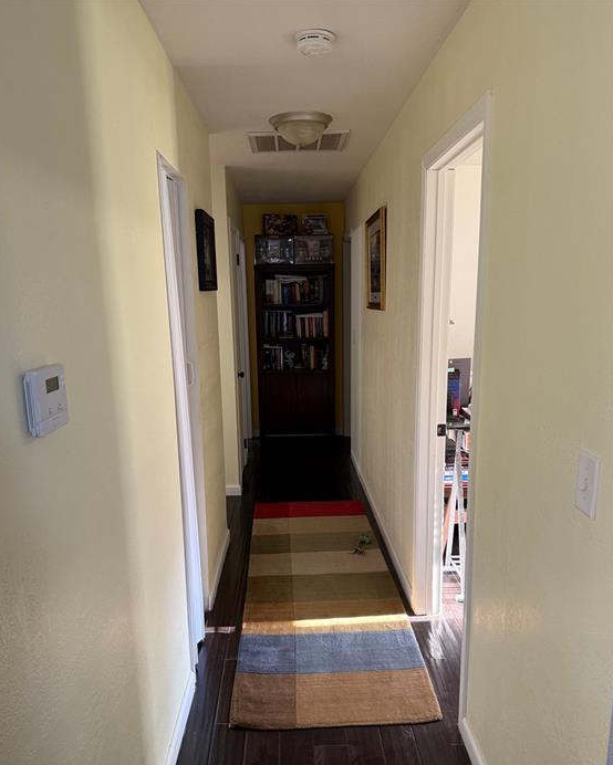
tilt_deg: -10.1
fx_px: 589
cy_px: 421
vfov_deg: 65.9
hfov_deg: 54.9
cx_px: 297
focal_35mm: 26
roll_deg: +1.2
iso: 250
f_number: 1.78
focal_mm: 6.76
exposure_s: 1/60
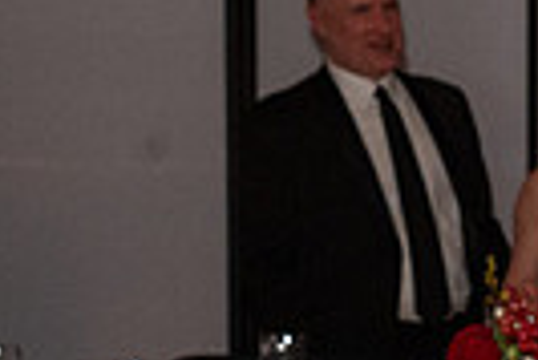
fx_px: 2020
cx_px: 1153
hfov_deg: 12.8
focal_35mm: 135
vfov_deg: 9.9
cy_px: 512
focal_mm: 21
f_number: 9
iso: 2000
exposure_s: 1/100
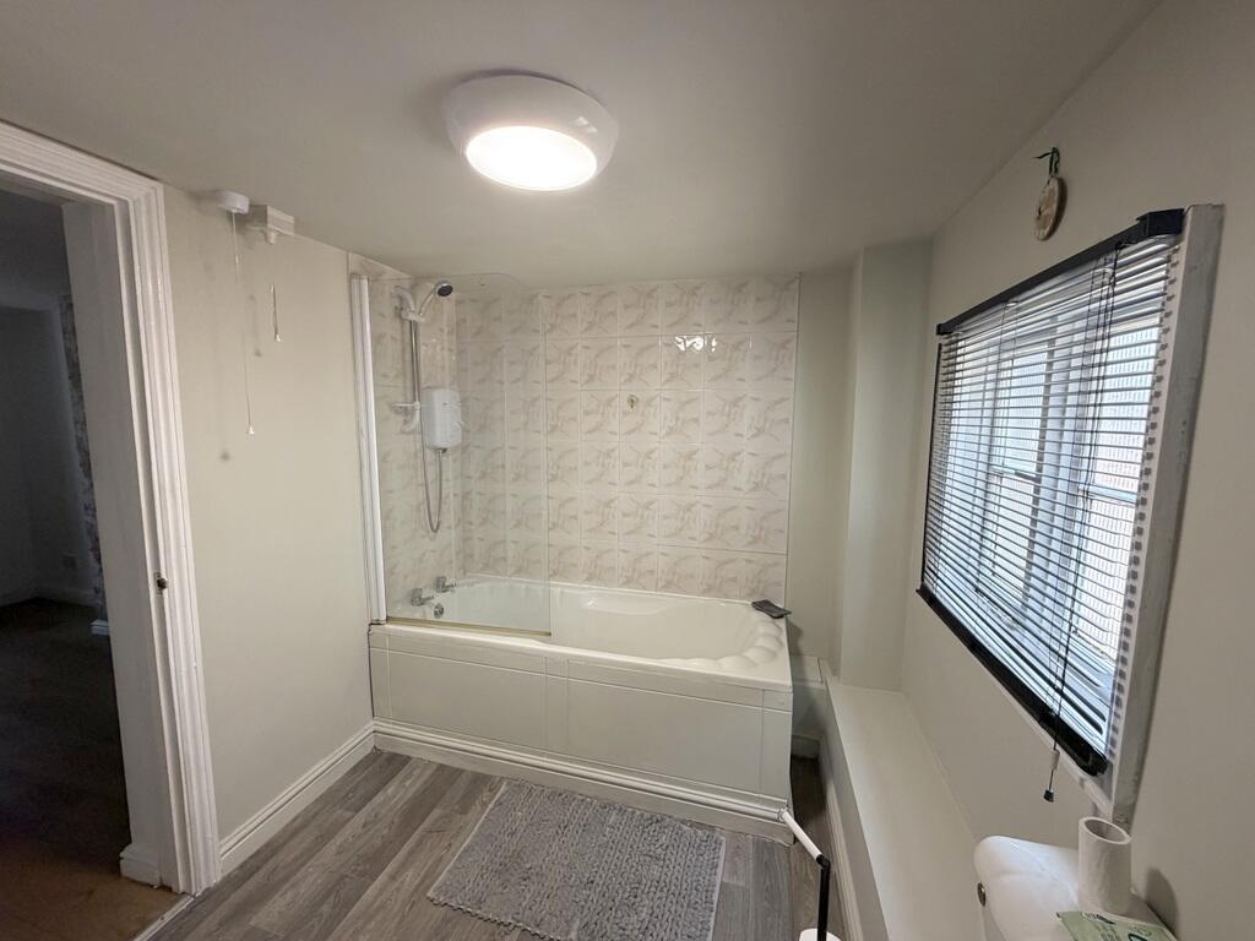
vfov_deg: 85.7
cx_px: 628
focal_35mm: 14
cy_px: 470
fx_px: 508
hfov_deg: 102.1
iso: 250
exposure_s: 1/50
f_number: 2.2
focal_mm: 2.22
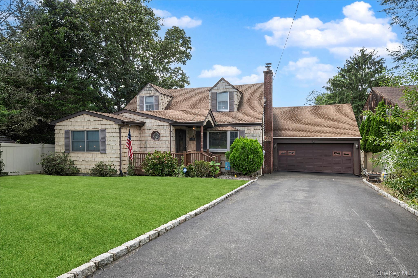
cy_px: 139
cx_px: 209
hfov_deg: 76.1
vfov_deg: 55.0
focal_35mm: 23
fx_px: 267
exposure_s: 1/30
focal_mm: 23
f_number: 8
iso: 100
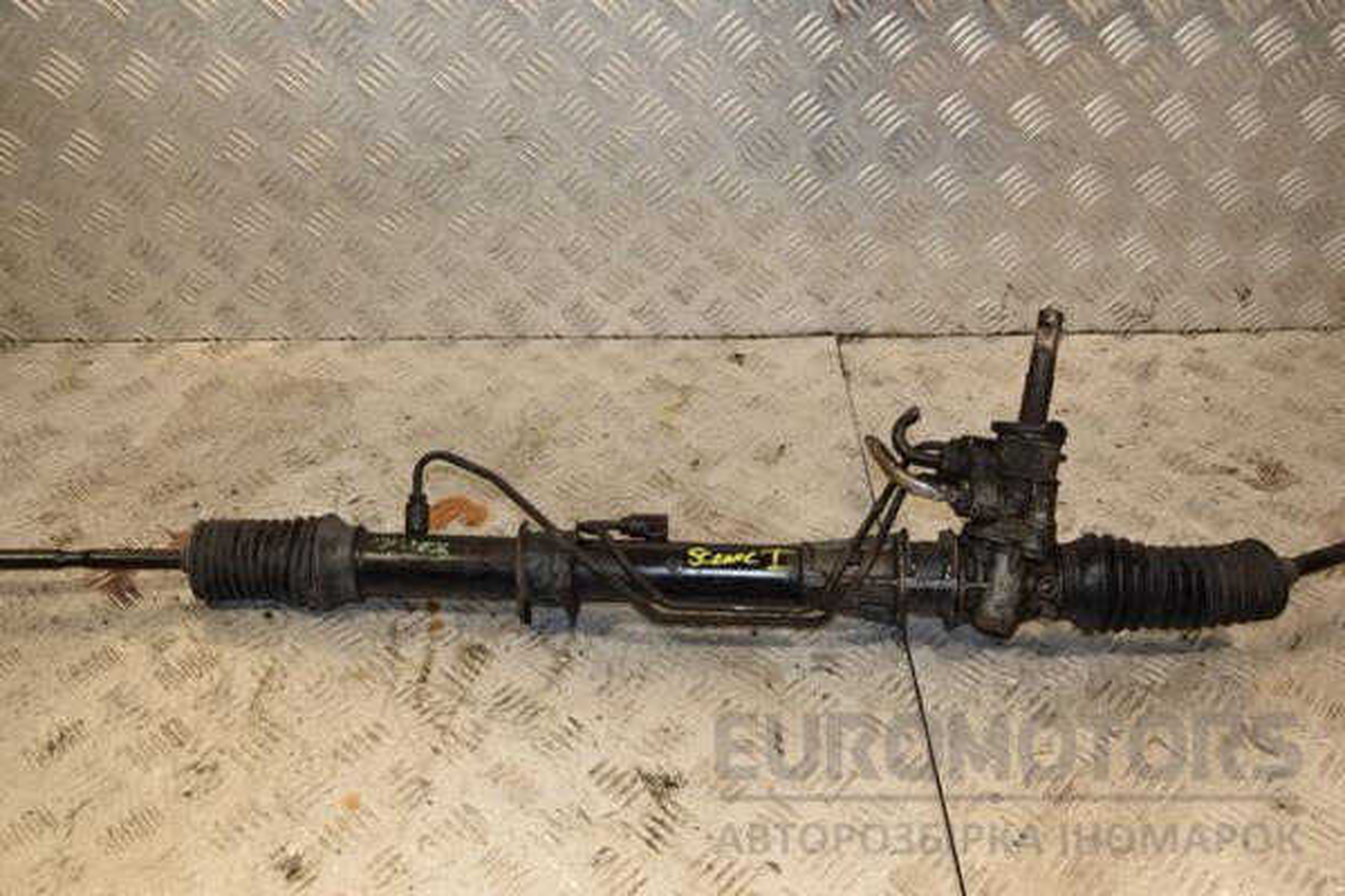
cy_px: 448
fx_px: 1233
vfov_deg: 40.0
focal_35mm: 33
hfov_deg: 57.2
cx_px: 672
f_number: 5.6
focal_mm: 22
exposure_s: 1/200
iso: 800
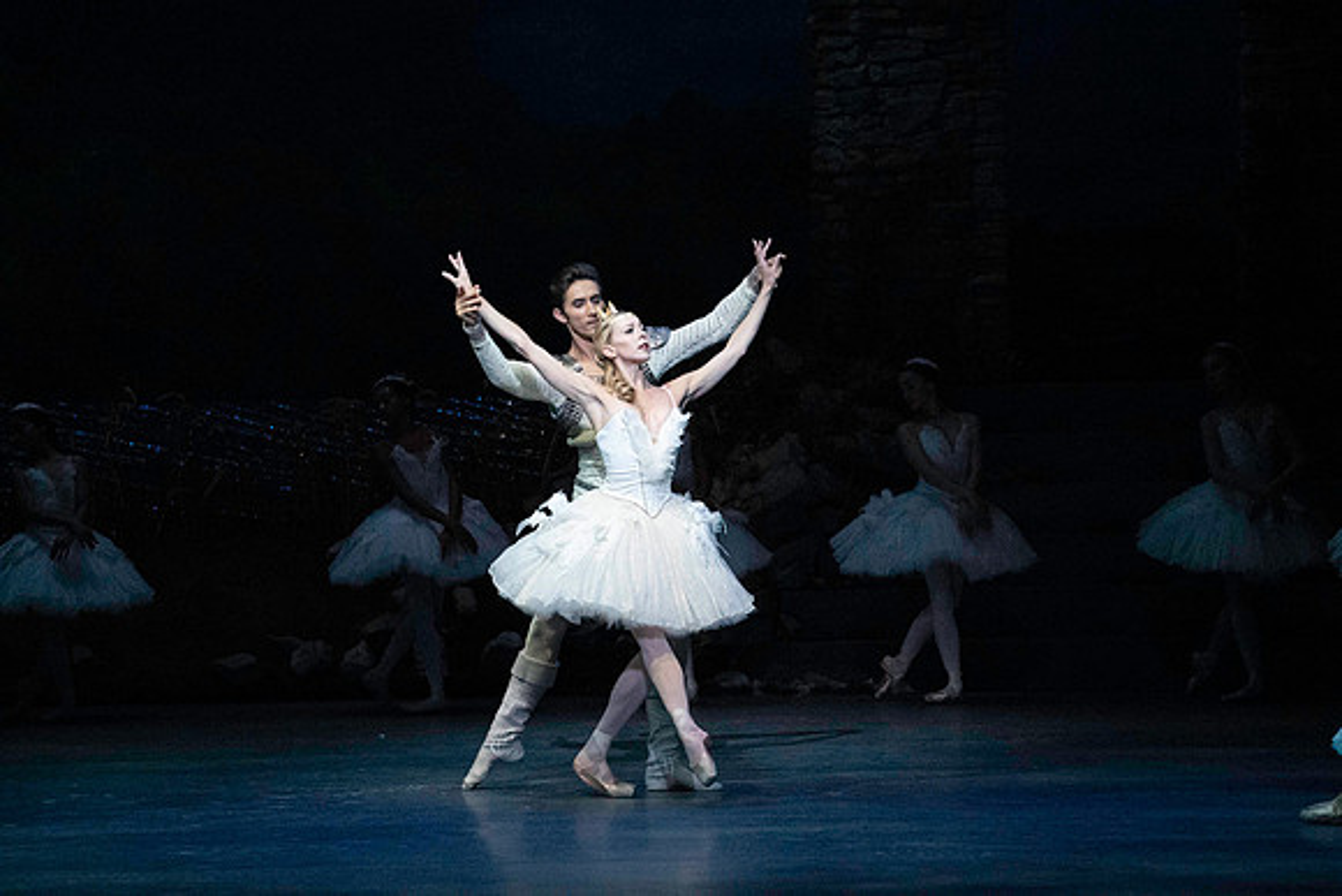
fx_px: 7457
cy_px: 448
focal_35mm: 200
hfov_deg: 10.3
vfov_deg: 6.9
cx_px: 671
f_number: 5
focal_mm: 200
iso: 25600
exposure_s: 1/400
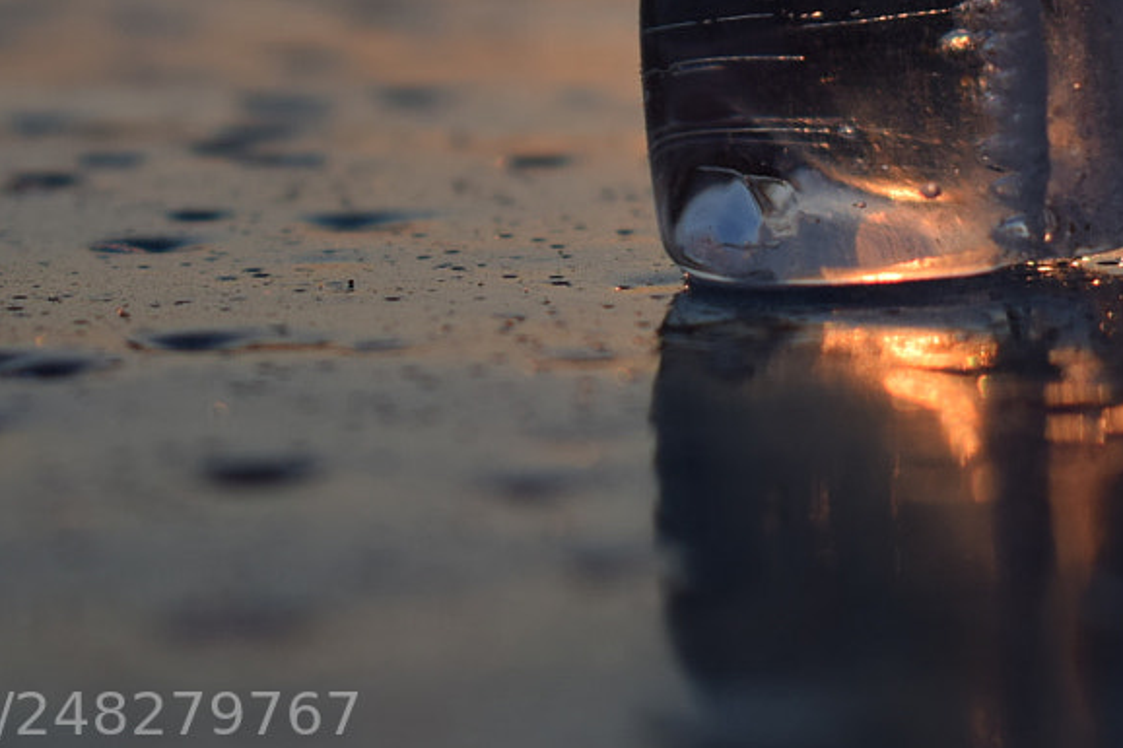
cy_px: -169
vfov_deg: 7.1
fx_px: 5956
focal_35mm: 191
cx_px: 898
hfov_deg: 10.7
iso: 100
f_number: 5.3
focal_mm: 46
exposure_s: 1/800
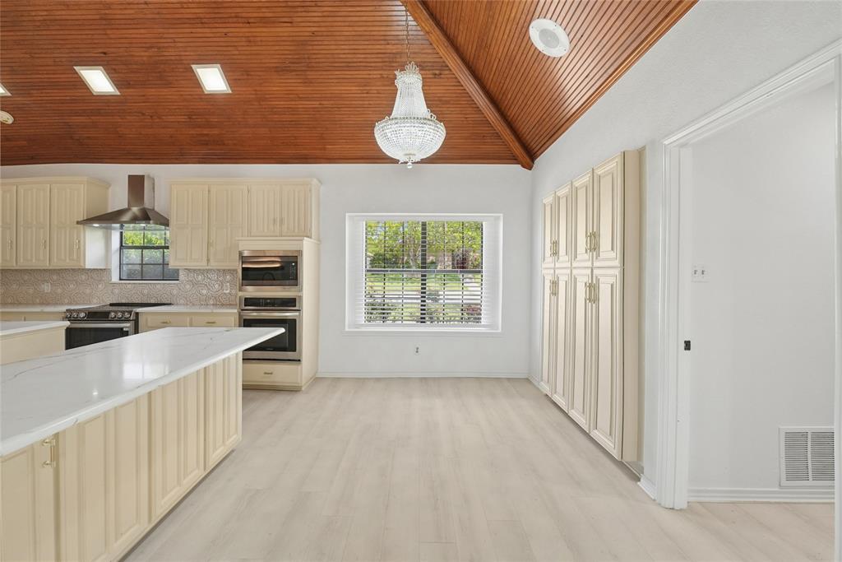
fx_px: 351
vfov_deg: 77.3
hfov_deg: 100.4
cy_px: 281
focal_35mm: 15
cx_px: 421
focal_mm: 15
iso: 640
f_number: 5
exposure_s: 1/60
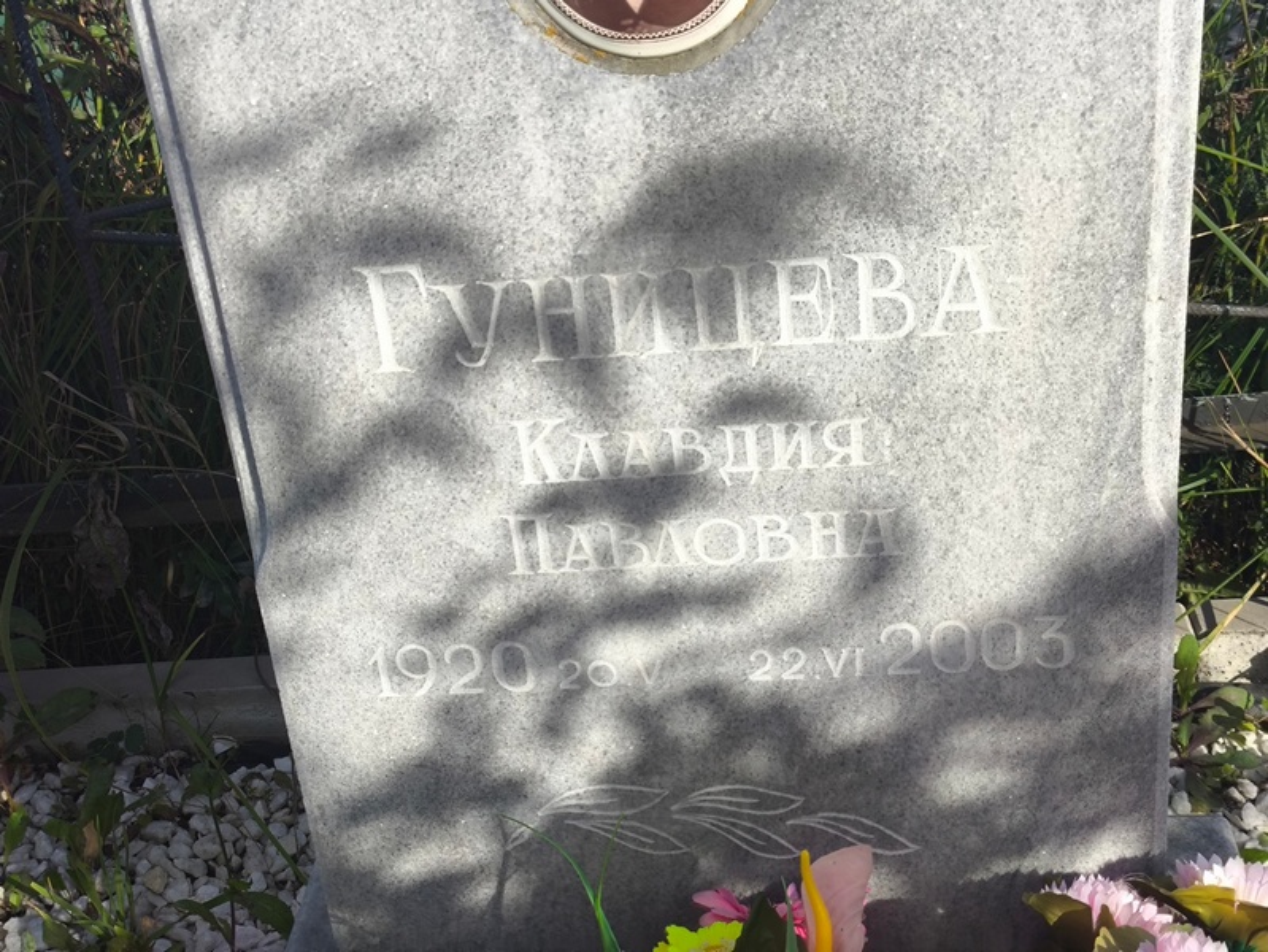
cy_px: 476
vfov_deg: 29.1
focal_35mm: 50
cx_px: 634
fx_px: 1832
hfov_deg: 38.2
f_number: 1.7
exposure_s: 1/811
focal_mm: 4.71
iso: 50
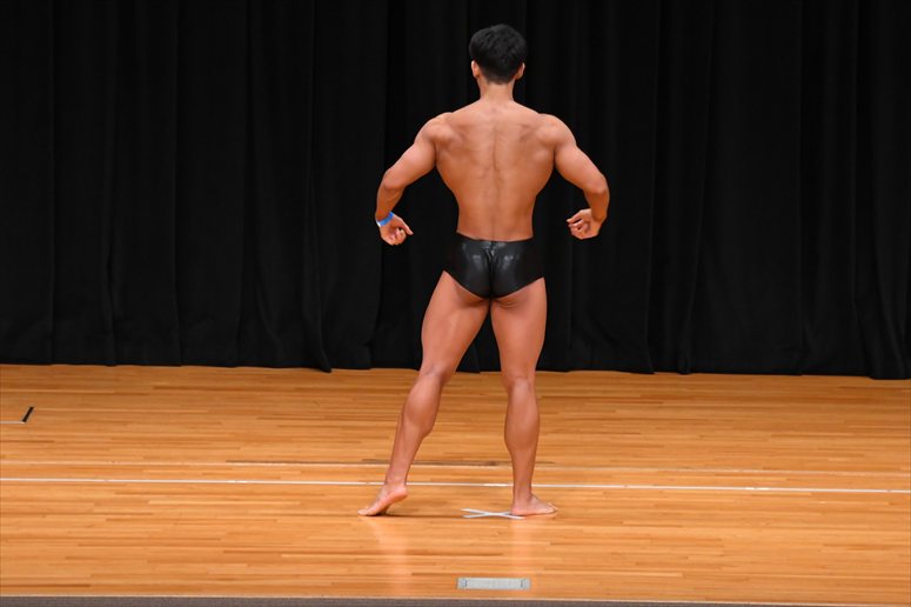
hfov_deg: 8.6
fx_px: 6070
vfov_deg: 5.7
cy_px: 304
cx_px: 456
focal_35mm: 240
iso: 3200
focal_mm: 160
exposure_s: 1/400
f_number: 5.6
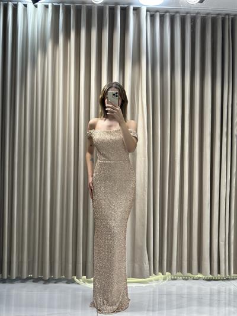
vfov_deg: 39.6
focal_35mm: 48
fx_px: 438
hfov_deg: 30.3
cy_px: 158
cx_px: 118
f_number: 1.78
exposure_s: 1/342
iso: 80
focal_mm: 6.86
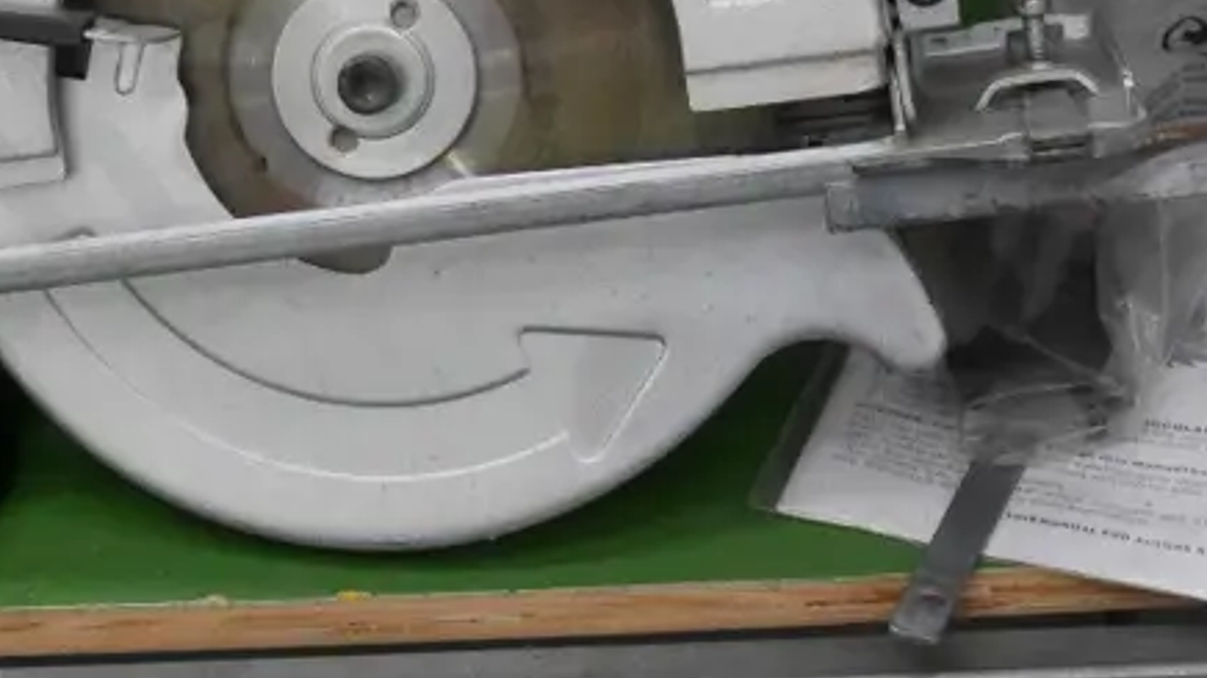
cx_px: 545
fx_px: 3936
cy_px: -151
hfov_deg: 17.4
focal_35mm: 123
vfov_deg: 9.7
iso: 3200
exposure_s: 1/80
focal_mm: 24
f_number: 5
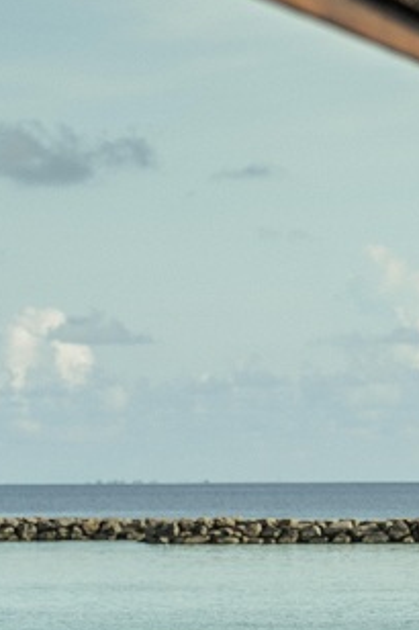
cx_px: 517
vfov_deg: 7.1
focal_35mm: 289
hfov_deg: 4.7
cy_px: 439
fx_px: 5051
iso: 100
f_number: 4
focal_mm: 89
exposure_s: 1/640
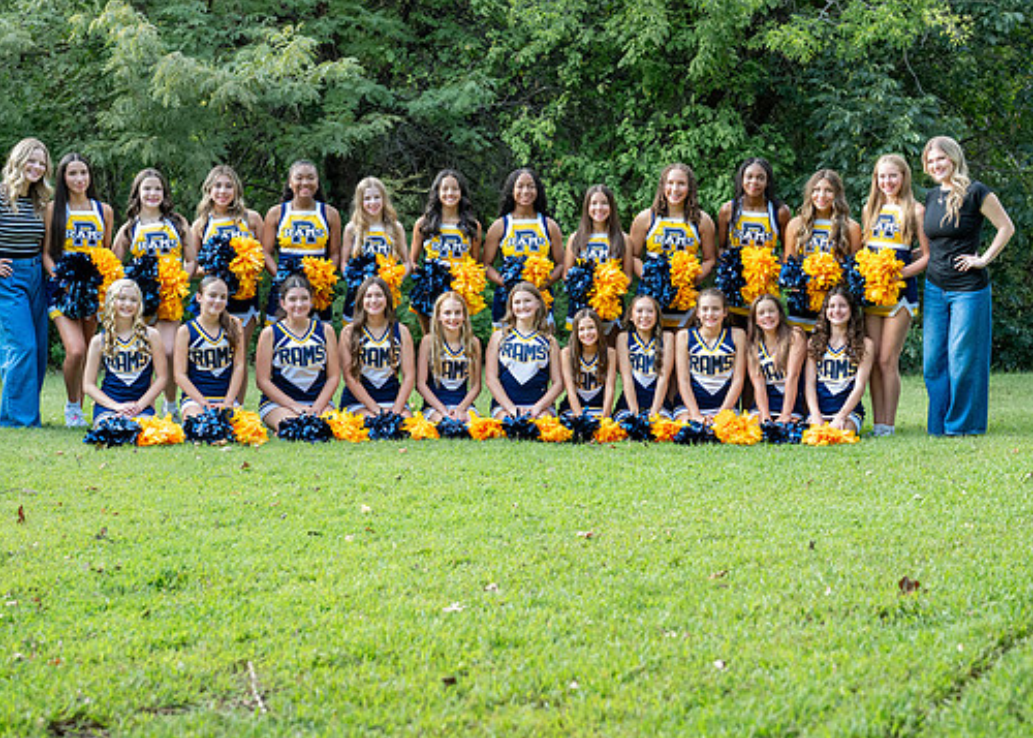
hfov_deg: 31.2
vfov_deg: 22.6
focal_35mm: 63
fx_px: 1848
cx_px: 471
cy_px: 344
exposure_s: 1/500
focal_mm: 50
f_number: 3.2
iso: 1250
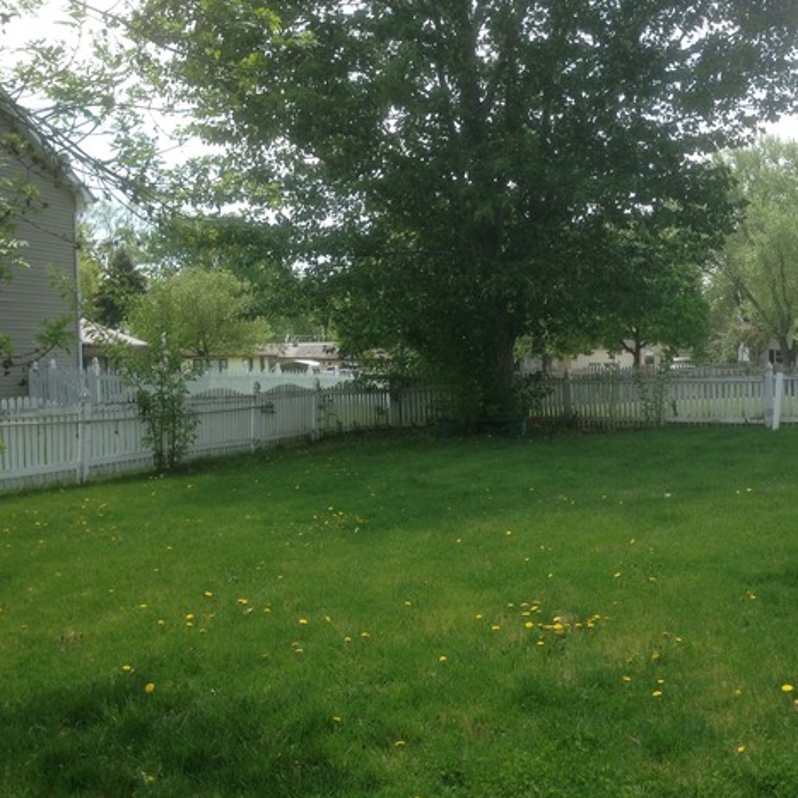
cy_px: 400
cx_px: 502
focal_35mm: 40
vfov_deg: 41.9
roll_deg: +1.2
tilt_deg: -1.6
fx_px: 1043
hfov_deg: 41.5
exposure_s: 1/742
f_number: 2.4
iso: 50
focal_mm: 4.12
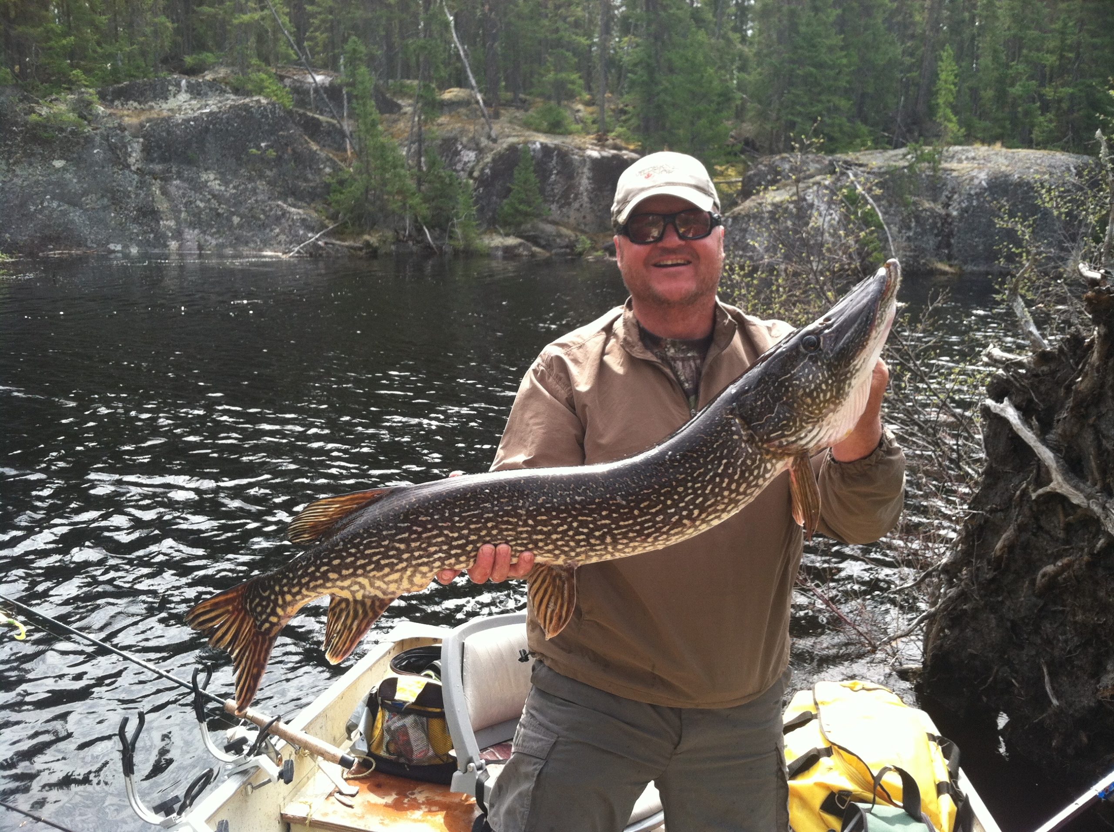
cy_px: 416
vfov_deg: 40.6
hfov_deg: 52.7
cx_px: 557
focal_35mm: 35
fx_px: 1125
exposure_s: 1/286
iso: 80
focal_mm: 3.85
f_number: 2.8
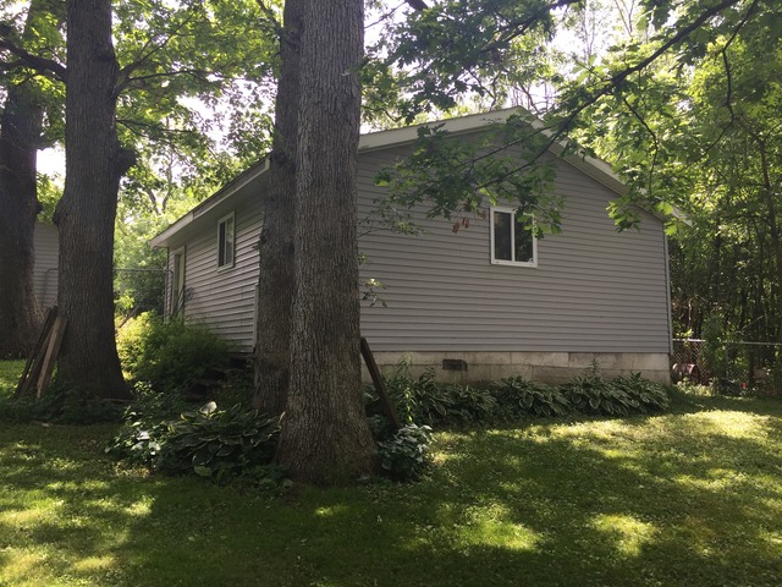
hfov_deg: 61.7
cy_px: 294
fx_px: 655
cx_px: 391
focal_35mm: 29
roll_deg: -1.0
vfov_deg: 48.2
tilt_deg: +5.8
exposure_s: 1/198
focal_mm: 4.15
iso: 32
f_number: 2.2
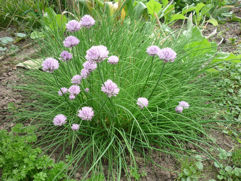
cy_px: 90
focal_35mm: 32
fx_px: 223
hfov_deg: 56.8
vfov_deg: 44.2
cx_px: 120
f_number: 3.3
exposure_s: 1/60
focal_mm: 5.2
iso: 100
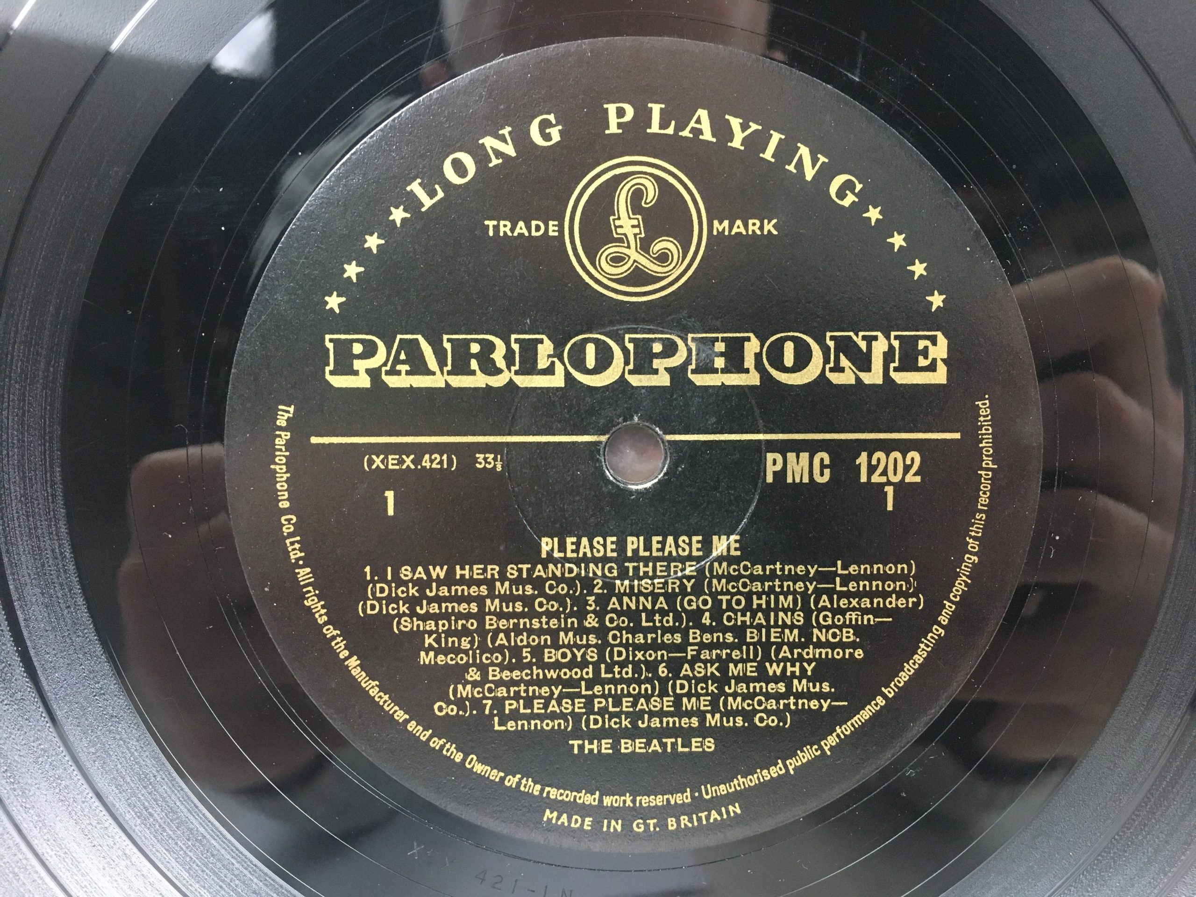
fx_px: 1002
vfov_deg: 48.2
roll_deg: +2.3
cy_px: 448
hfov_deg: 61.7
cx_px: 598
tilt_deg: -12.8
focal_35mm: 29
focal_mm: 4.15
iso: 200
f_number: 2.2
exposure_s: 1/33
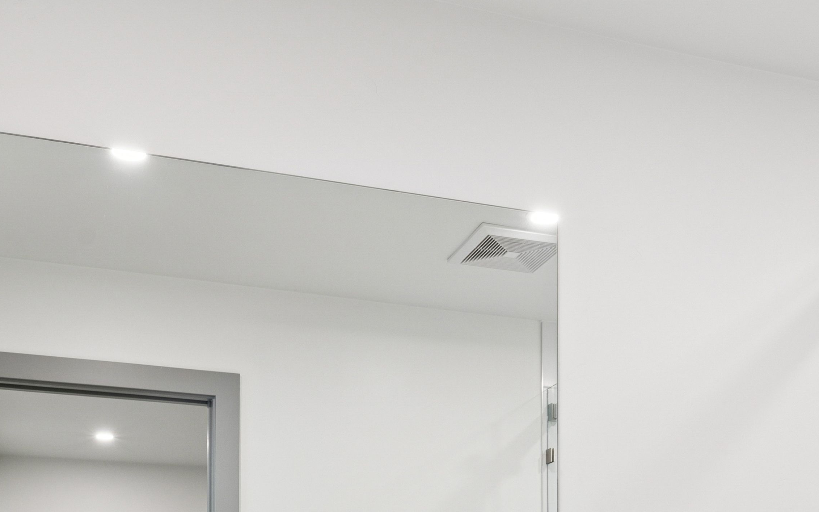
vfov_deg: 23.3
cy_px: 667
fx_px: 1094
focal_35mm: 49
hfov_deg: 41.0
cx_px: 456
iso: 400
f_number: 9
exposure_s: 1/20
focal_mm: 18
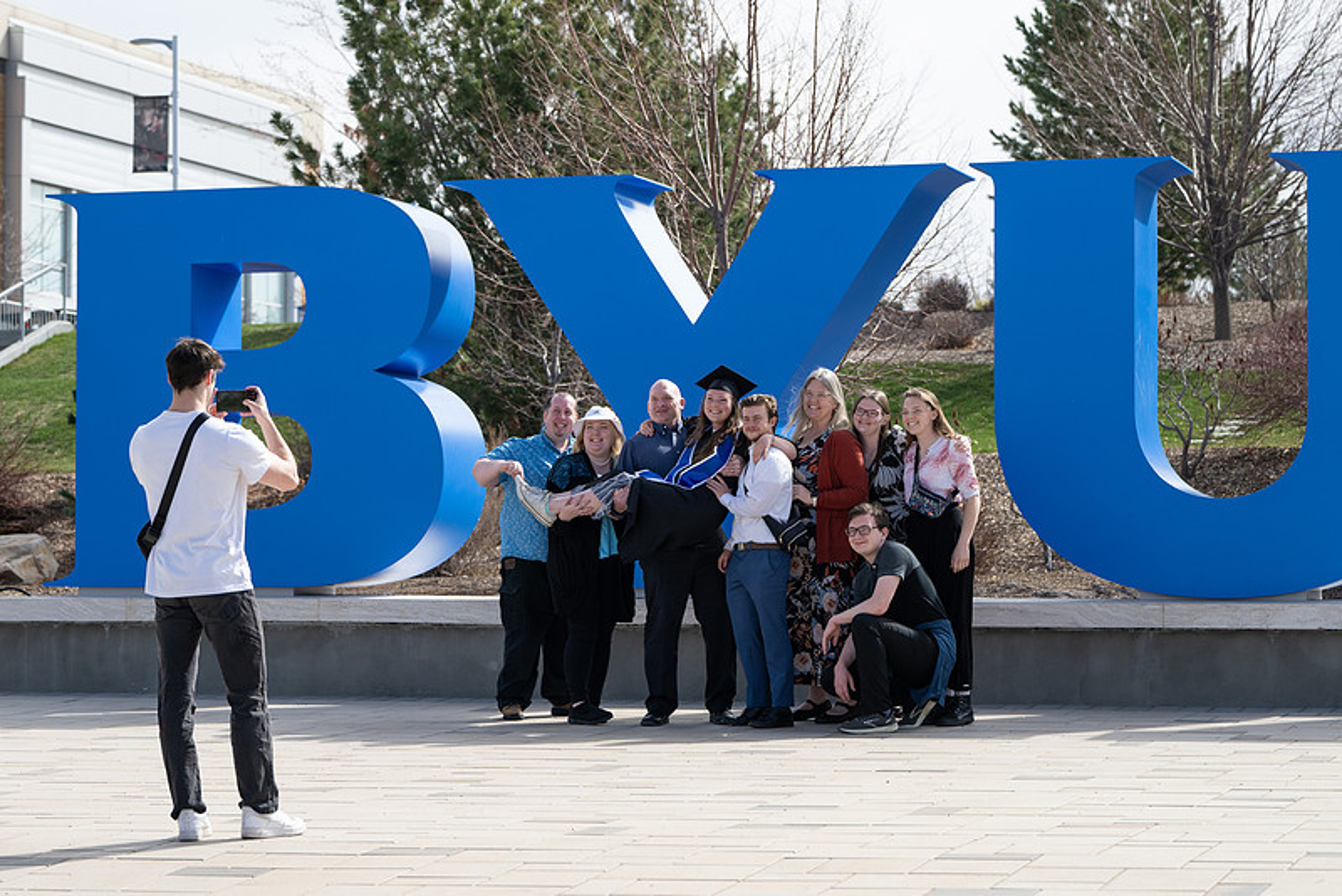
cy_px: 448
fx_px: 3562
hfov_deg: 21.3
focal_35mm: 96
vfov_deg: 14.3
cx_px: 655
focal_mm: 89
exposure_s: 1/640
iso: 160
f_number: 5
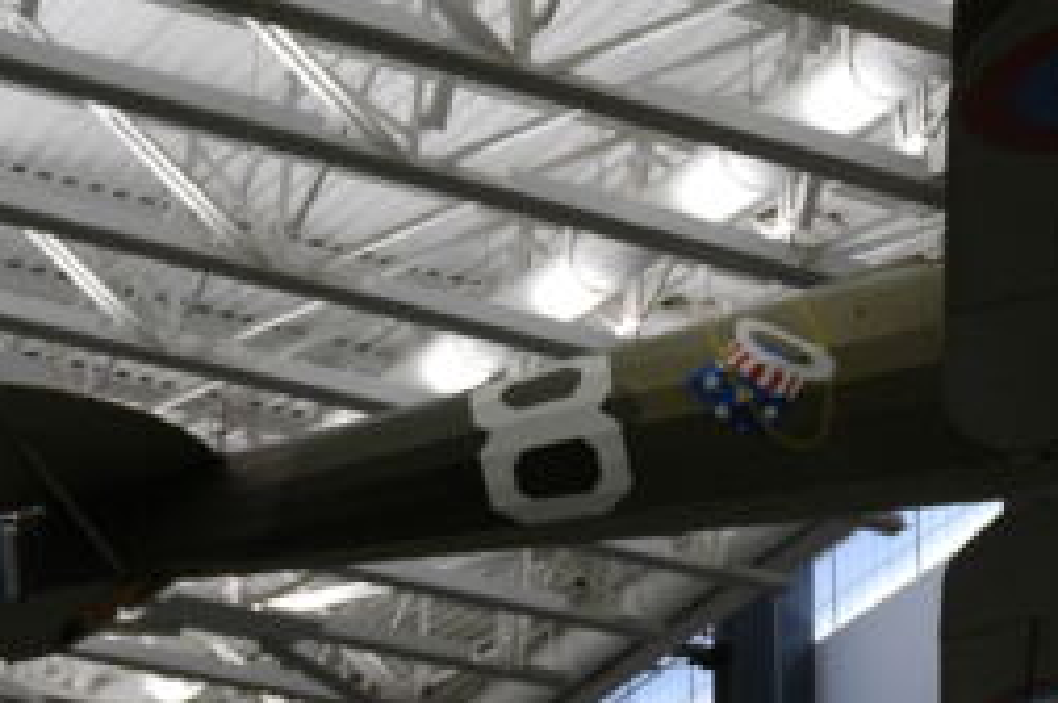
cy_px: 320
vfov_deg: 10.6
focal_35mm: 129
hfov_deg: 15.8
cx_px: 782
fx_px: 3786
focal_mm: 34
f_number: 4.2
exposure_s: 1/50
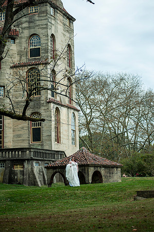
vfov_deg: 22.2
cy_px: 116
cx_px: 77
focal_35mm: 92
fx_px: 592
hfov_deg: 14.8
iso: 200
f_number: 2.8
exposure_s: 1/2000
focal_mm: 92
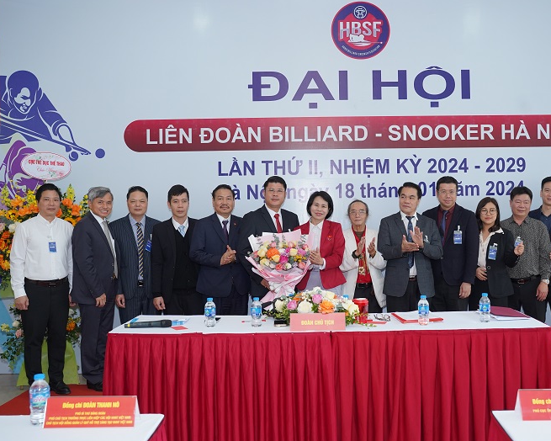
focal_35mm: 36
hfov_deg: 50.1
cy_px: 222
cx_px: 319
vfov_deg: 41.2
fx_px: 587
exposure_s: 1/160
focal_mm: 31
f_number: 4.5
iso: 1600
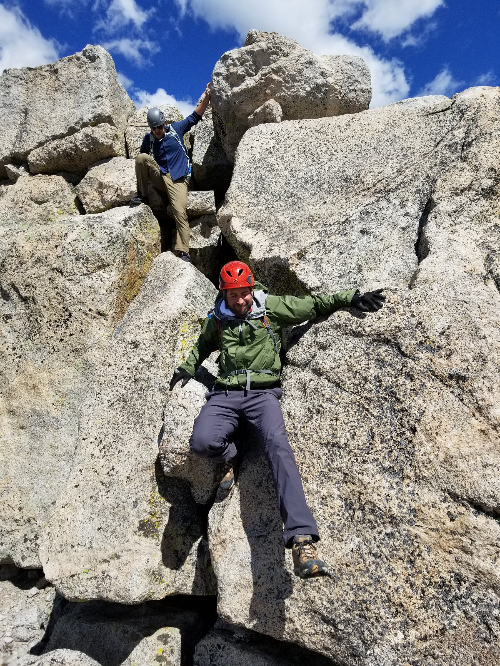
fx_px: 501
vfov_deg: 67.3
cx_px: 250
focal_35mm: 26
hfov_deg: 53.1
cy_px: 333
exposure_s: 1/3192
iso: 50
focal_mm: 4.25
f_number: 1.7
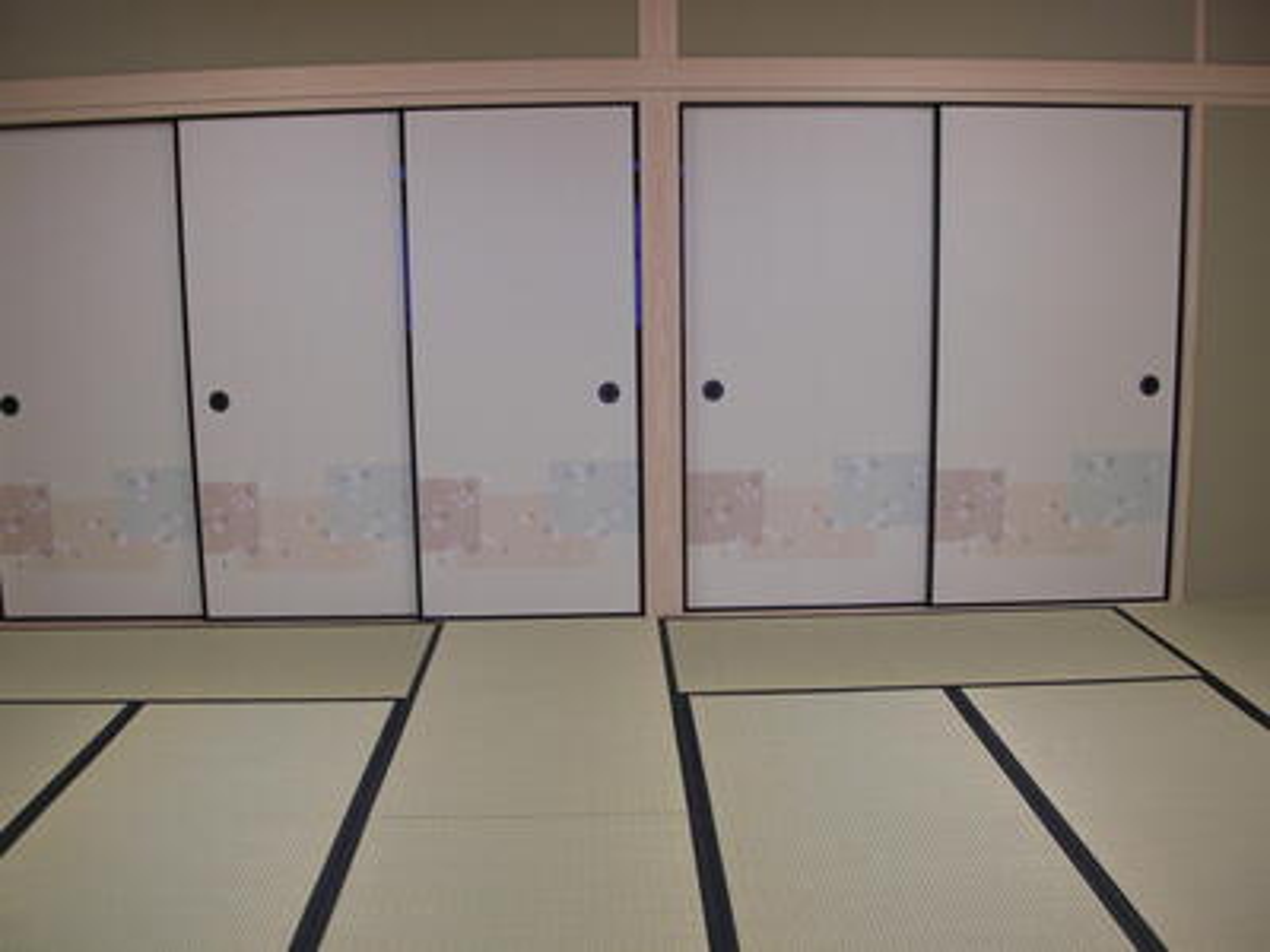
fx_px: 1357
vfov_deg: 38.7
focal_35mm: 37
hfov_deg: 50.1
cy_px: 476
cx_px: 635
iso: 50
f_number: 2.9
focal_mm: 6.2
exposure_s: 1/14.1
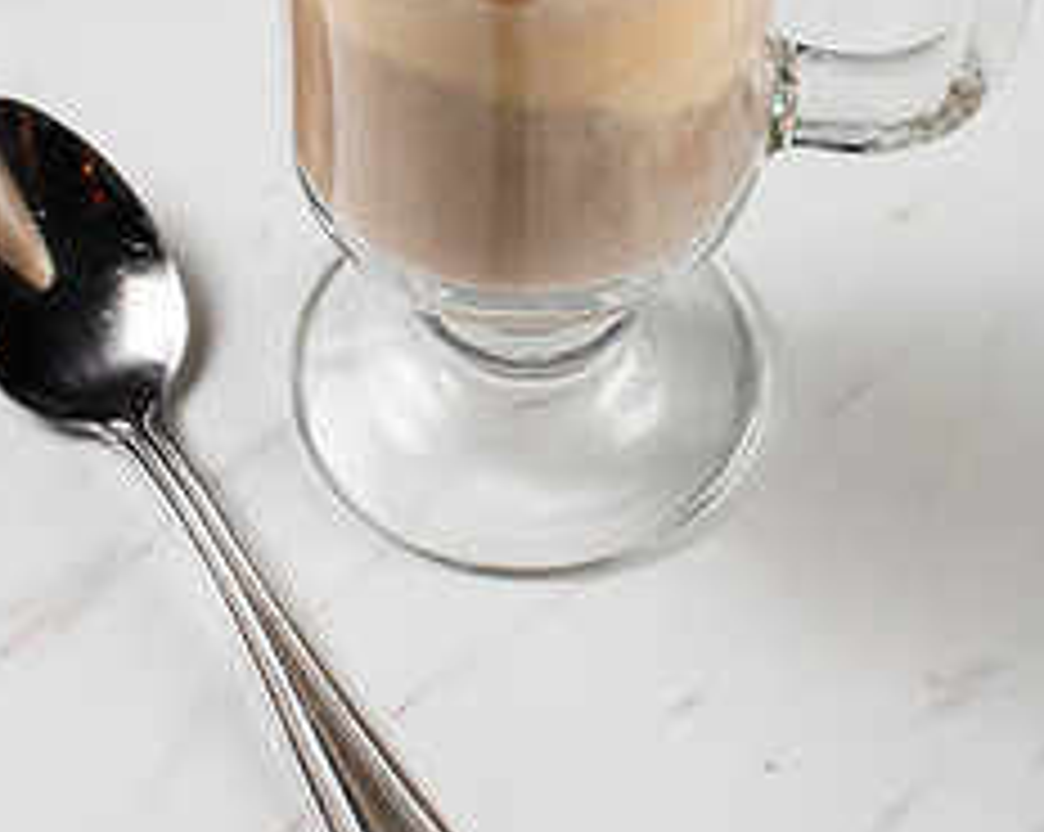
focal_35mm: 148
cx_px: 590
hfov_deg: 13.0
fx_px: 4567
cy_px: 119
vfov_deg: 10.4
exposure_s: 1/200
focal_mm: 50
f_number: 10
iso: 200
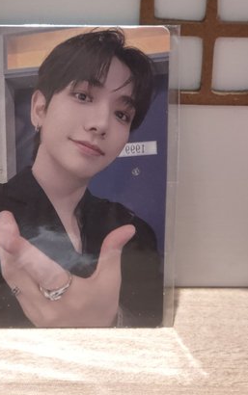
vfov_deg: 21.8
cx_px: 77
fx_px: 1025
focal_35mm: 95
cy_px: 151
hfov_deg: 13.8
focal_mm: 7
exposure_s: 1/30
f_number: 2.4
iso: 250
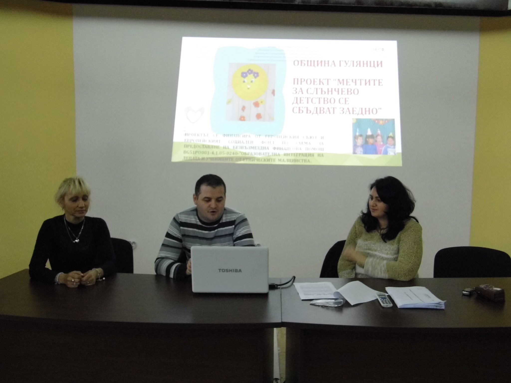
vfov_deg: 41.8
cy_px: 192
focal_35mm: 34
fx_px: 502
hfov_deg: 54.0
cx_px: 256
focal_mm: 6.1
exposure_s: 1/40
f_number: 3.3
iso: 400
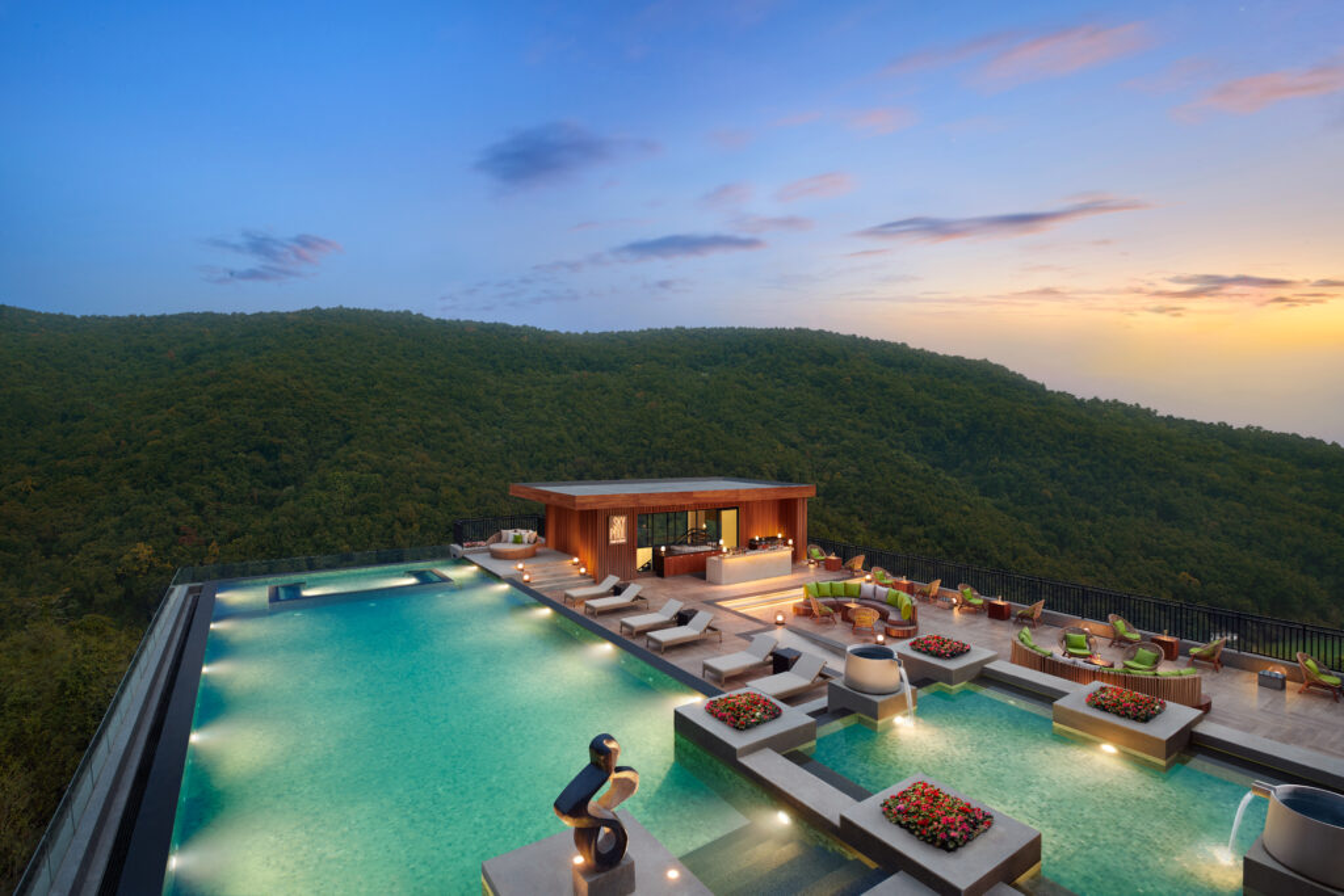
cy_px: 448
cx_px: 672
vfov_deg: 70.5
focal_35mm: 17
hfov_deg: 93.3
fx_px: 635
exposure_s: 1/5
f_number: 9
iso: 100
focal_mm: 17
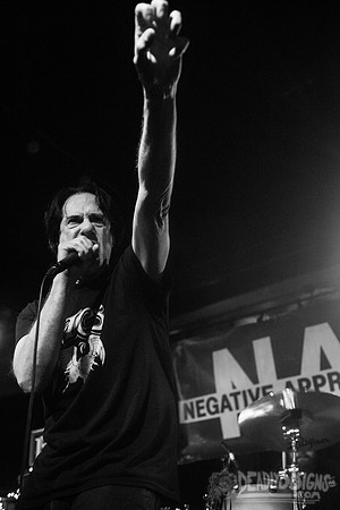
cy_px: 255
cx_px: 170
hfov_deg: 37.9
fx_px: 496
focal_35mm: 35
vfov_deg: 54.4
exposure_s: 1/125
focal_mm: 35
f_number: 3.2
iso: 3200
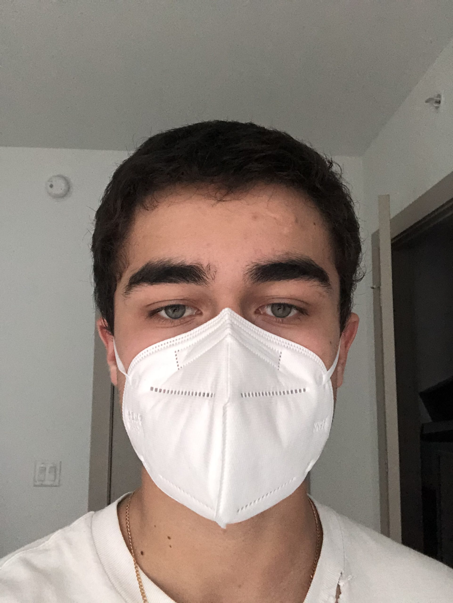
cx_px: 226
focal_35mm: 32
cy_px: 302
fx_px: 558
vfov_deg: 56.8
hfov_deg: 44.2
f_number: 2.2
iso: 320
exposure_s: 1/60
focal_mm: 2.87
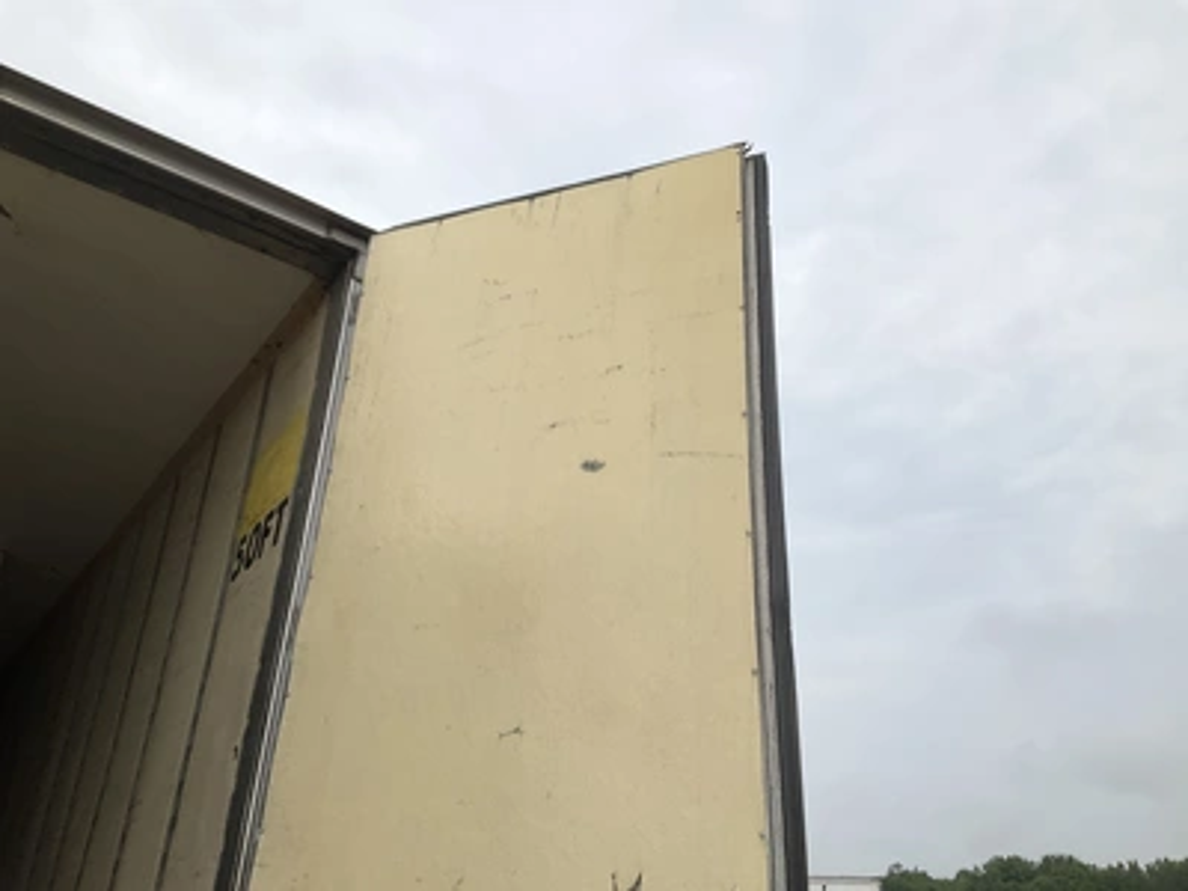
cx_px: 594
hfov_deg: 61.7
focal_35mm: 29
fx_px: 995
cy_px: 446
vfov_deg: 48.2
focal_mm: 3
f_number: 1.8
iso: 25
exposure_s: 1/1848
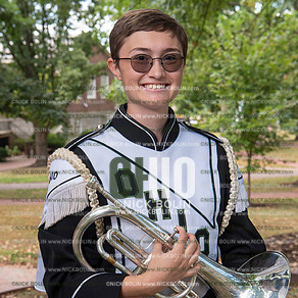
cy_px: 186
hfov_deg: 25.4
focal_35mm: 68
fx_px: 662
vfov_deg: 25.3
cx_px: 152
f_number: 8
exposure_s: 1/100
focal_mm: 52
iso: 500
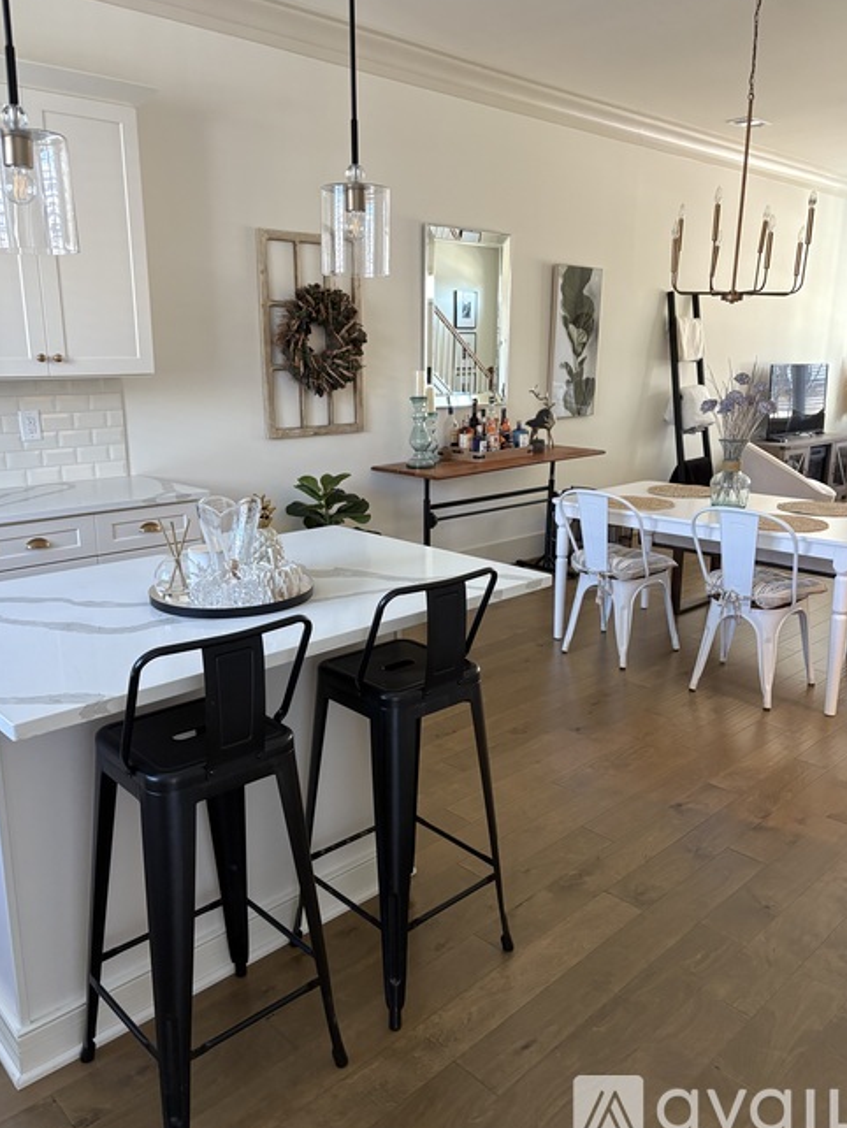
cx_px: 418
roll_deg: -0.7
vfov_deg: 65.3
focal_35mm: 27
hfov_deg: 51.4
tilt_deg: -10.6
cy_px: 560
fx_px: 880
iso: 250
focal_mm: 5.96
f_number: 1.6
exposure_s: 1/60
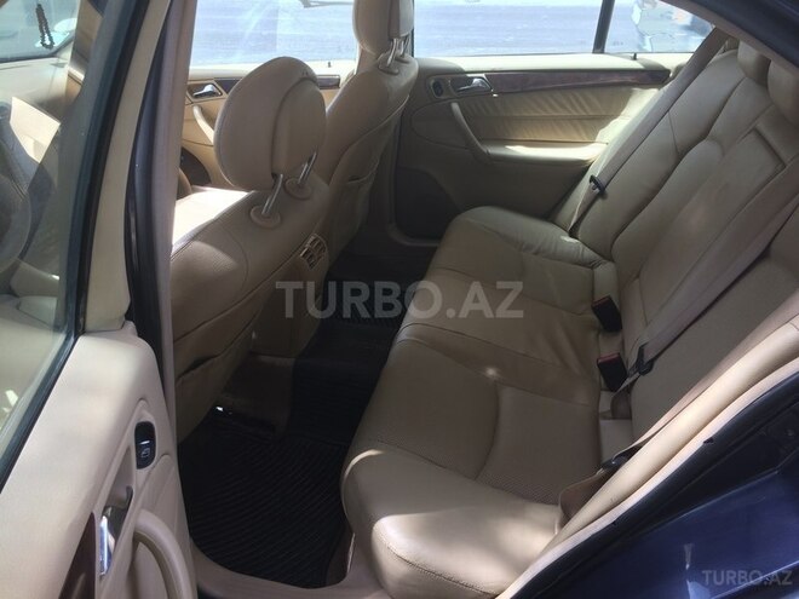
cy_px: 300
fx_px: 669
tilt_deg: -29.7
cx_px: 400
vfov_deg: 48.2
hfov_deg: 61.7
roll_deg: -1.4
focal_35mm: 29
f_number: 2.2
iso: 32
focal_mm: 4.15
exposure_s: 1/100
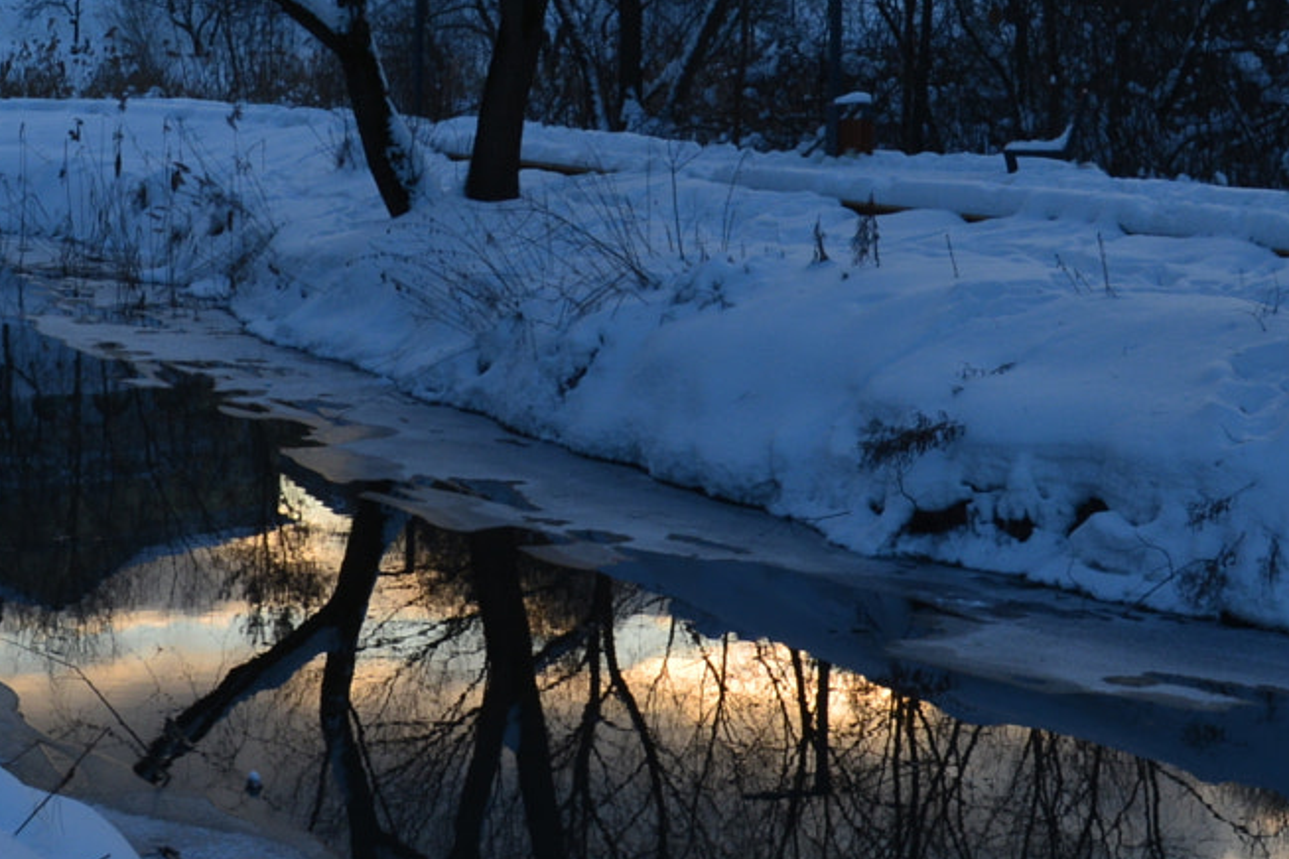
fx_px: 3365
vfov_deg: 14.3
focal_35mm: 94
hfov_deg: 21.7
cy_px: -42
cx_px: 554
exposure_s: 1/125
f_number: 11
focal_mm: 20
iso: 200
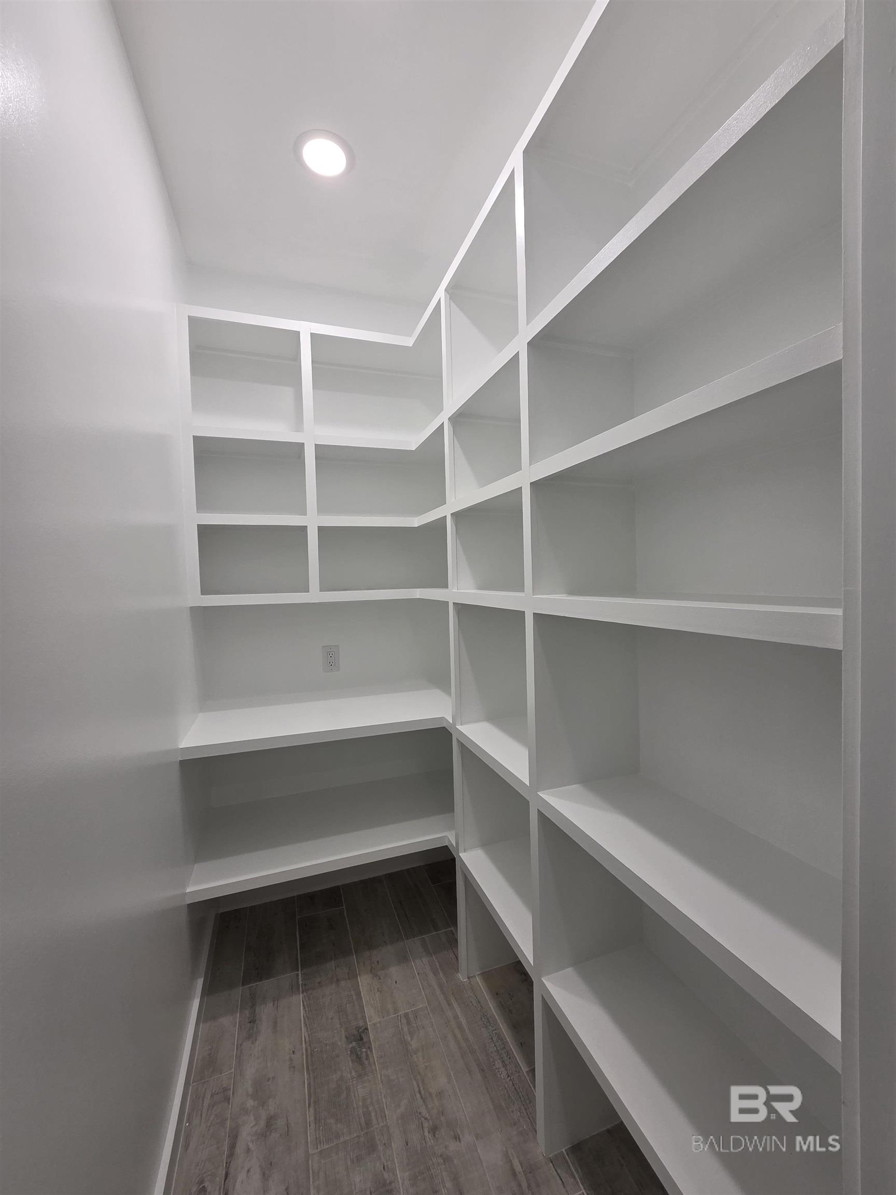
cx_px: 448
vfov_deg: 106.2
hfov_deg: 89.9
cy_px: 598
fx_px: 449
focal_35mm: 13
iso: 100
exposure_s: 1/120
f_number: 2.2
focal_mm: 2.2
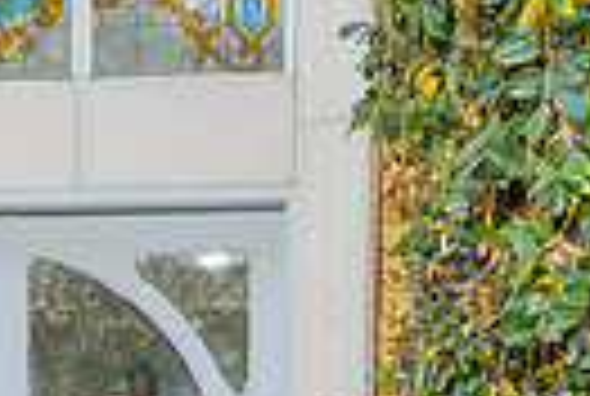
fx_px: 1741
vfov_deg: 11.7
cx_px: 72
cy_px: 790
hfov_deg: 18.9
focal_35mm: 106
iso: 200
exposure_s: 1/200
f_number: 3.5
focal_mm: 24
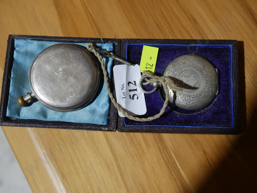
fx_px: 371
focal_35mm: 50
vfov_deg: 29.1
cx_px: 128
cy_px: 96
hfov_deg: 38.2
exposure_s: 1/60
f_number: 5.3
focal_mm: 25
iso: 500
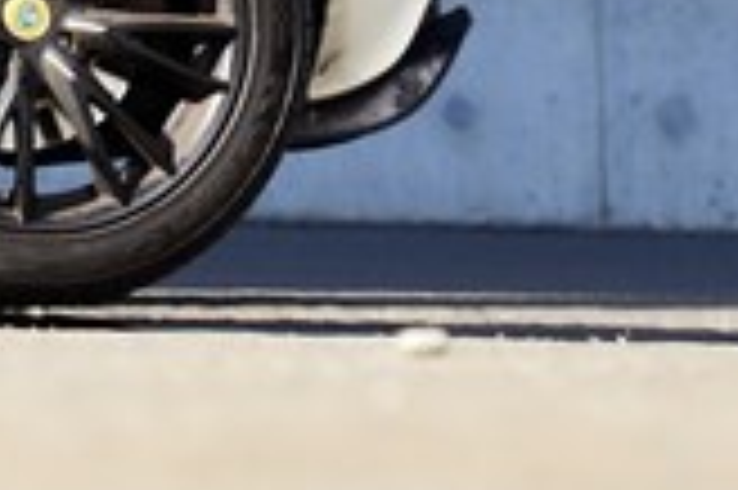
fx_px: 10178
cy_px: -692
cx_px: -1210
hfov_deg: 4.1
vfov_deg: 2.7
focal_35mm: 497
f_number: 8
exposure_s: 1/80
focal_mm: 85
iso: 100
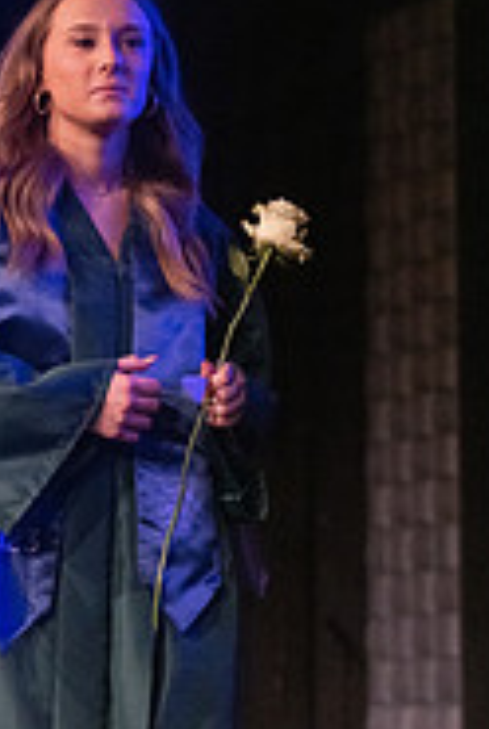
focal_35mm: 170
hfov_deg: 8.1
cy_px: 327
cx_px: 162
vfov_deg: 12.1
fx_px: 3451
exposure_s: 1/1000
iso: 16000
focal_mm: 70
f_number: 2.8
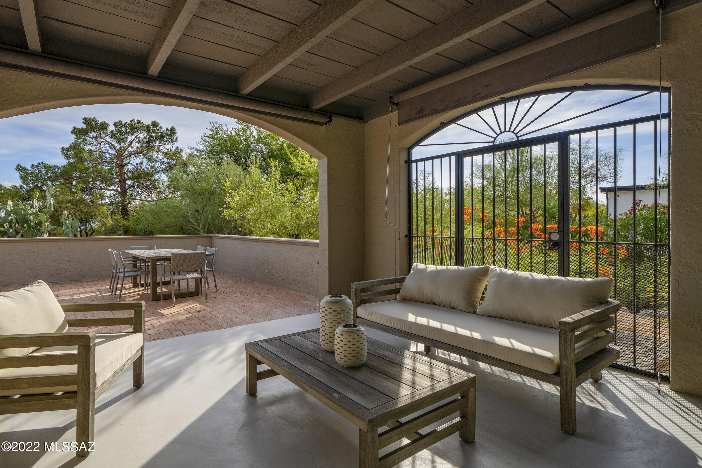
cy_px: 234
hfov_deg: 96.7
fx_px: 312
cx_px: 351
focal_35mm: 16
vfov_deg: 73.7
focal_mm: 16
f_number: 9
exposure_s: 1/250
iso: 100
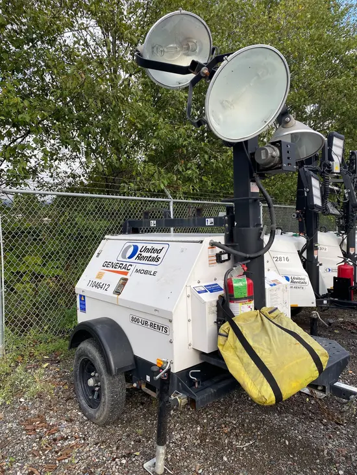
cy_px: 238
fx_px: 357
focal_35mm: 26
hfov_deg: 53.1
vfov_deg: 67.3
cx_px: 178
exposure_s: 1/616
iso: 32
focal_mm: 4.25
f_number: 1.8
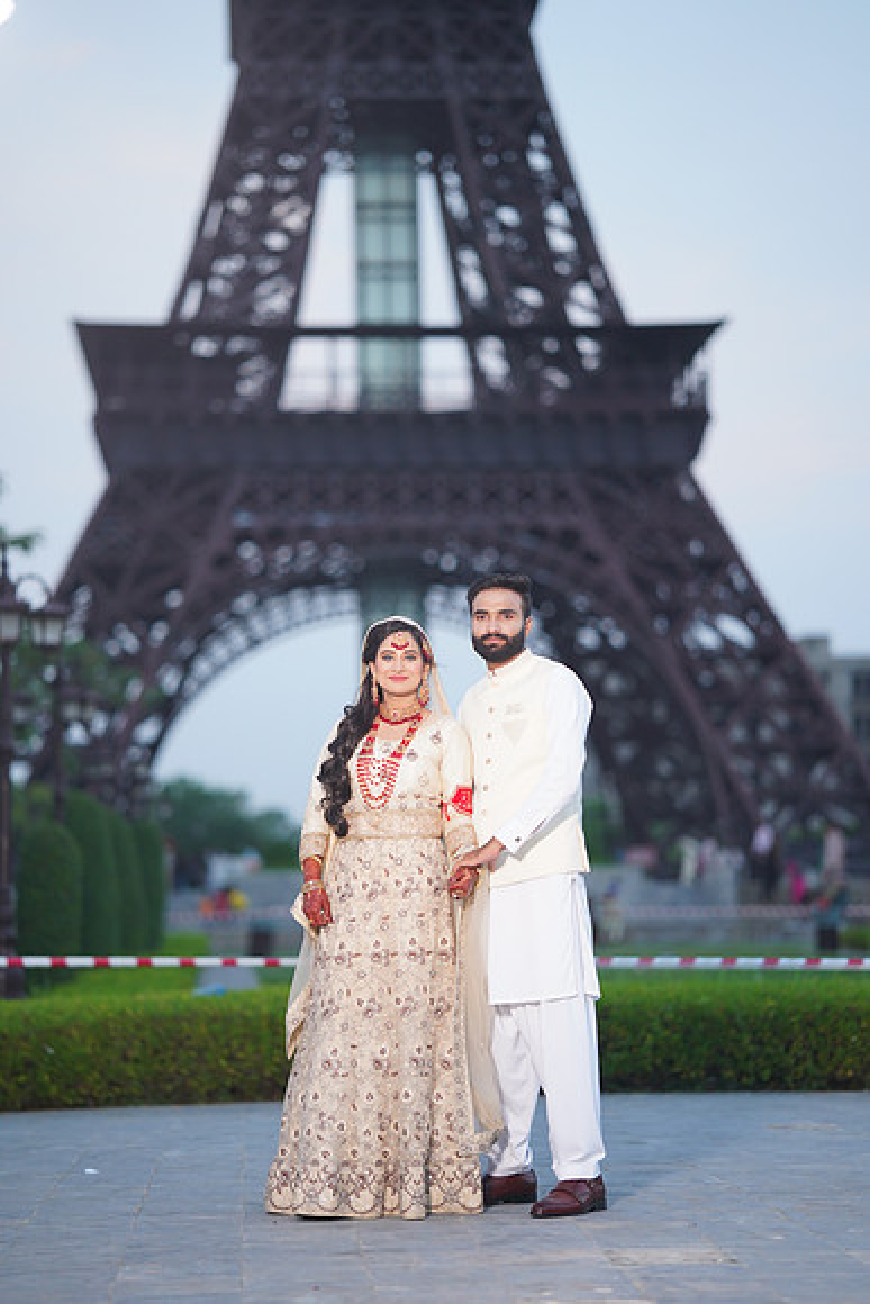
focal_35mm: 85
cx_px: 435
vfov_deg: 23.9
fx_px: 3079
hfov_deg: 16.1
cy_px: 652
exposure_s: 1/400
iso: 400
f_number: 1.4
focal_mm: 85
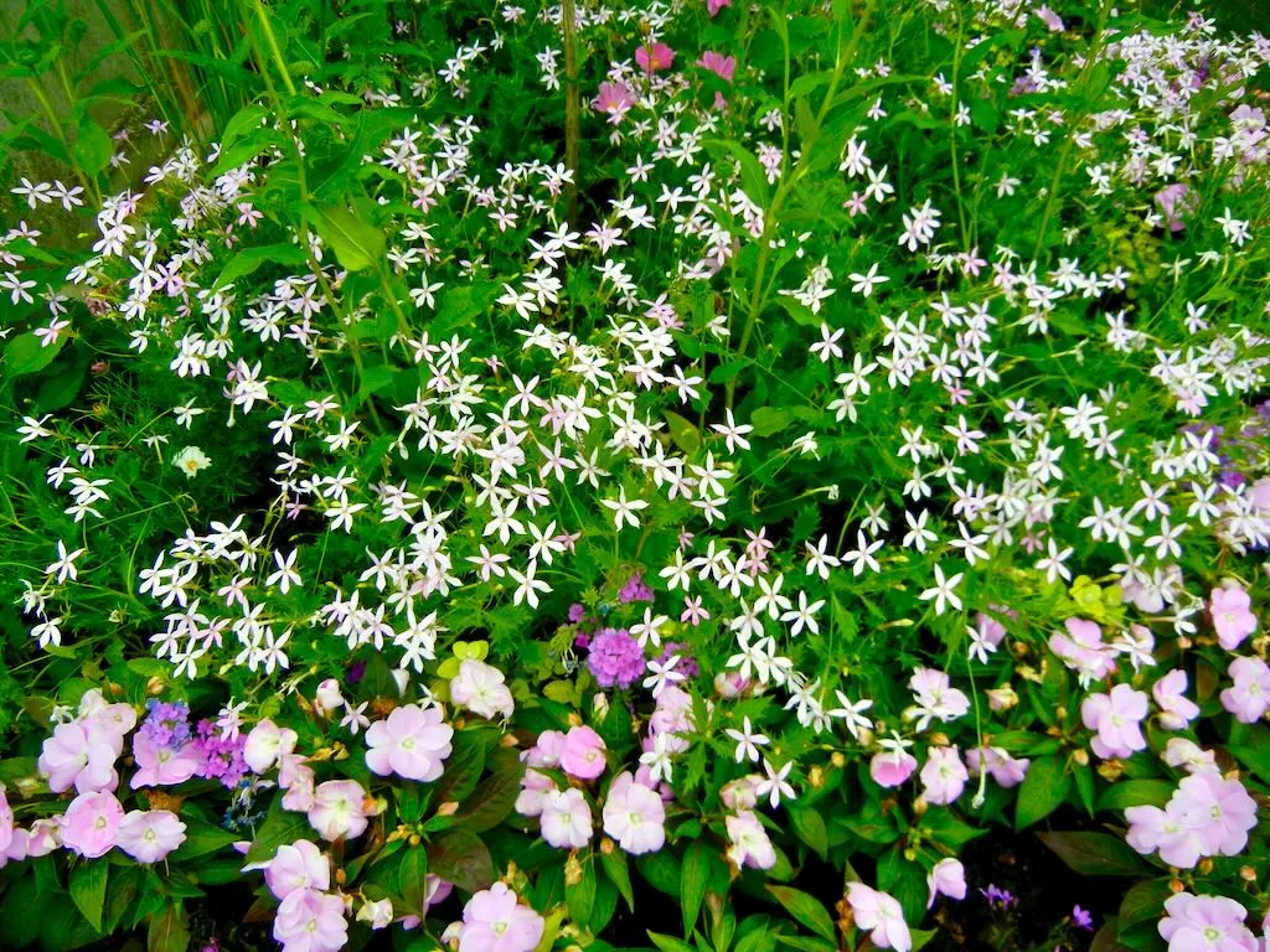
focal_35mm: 30
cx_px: 635
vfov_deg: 46.8
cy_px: 476
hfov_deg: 60.0
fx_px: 1101
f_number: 7
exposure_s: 1/303
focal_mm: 5.4
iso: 160
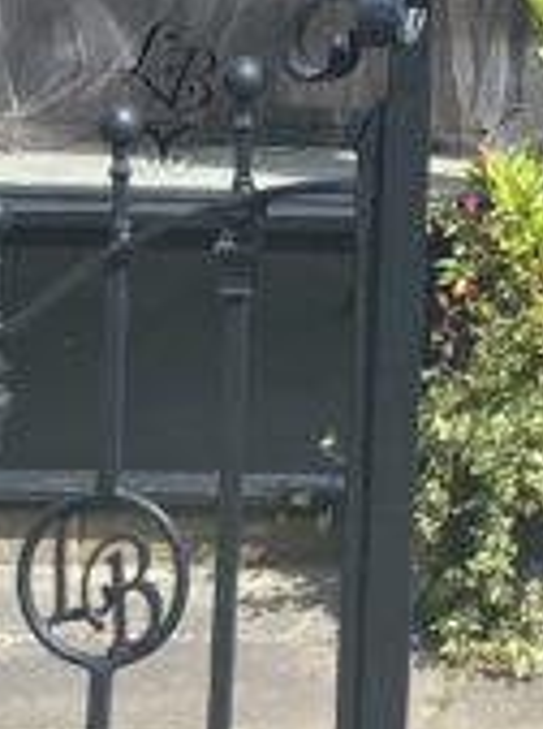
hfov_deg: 9.0
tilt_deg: +5.6
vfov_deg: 11.9
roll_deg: -1.0
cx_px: 961
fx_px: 3317
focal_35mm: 158
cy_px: -427
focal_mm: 4.25
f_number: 1.8
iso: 32
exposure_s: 1/1504
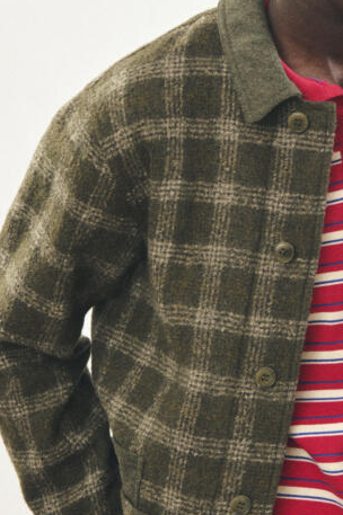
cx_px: 351
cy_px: 186
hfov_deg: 8.3
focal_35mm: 164
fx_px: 2347
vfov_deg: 12.5
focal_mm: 65
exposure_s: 1/125
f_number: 11
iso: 400
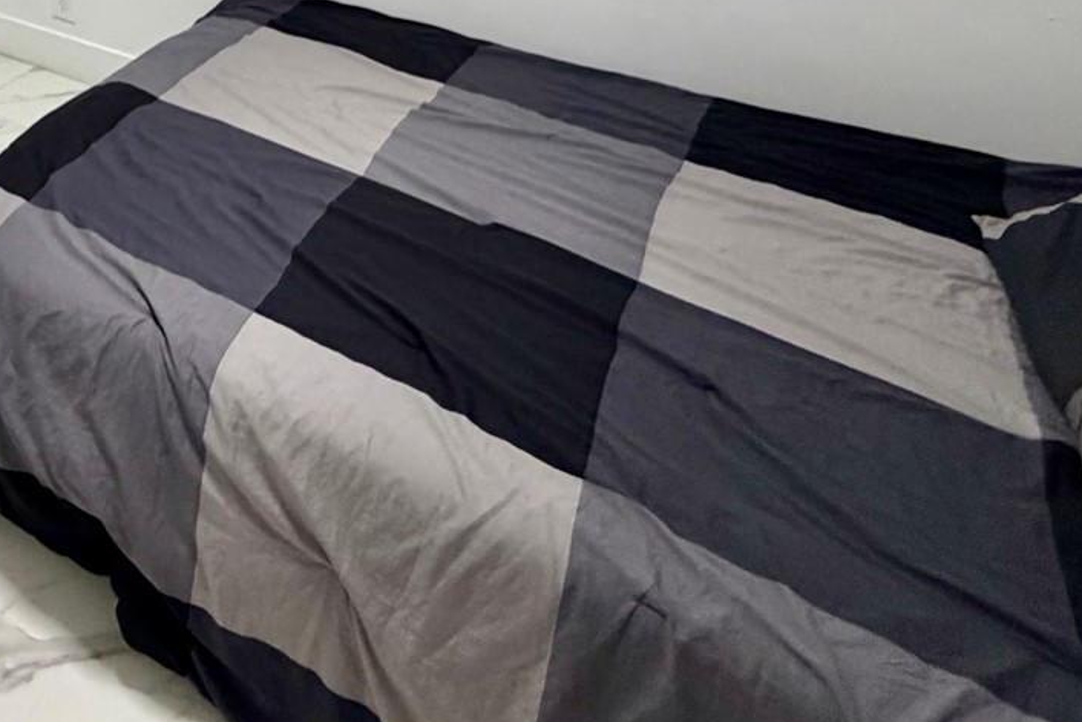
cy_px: -153
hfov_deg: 48.5
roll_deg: +1.8
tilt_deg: -13.0
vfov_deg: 32.6
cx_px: 32
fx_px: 992
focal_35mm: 33
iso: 320
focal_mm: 2.22
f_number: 2.2
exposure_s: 1/97
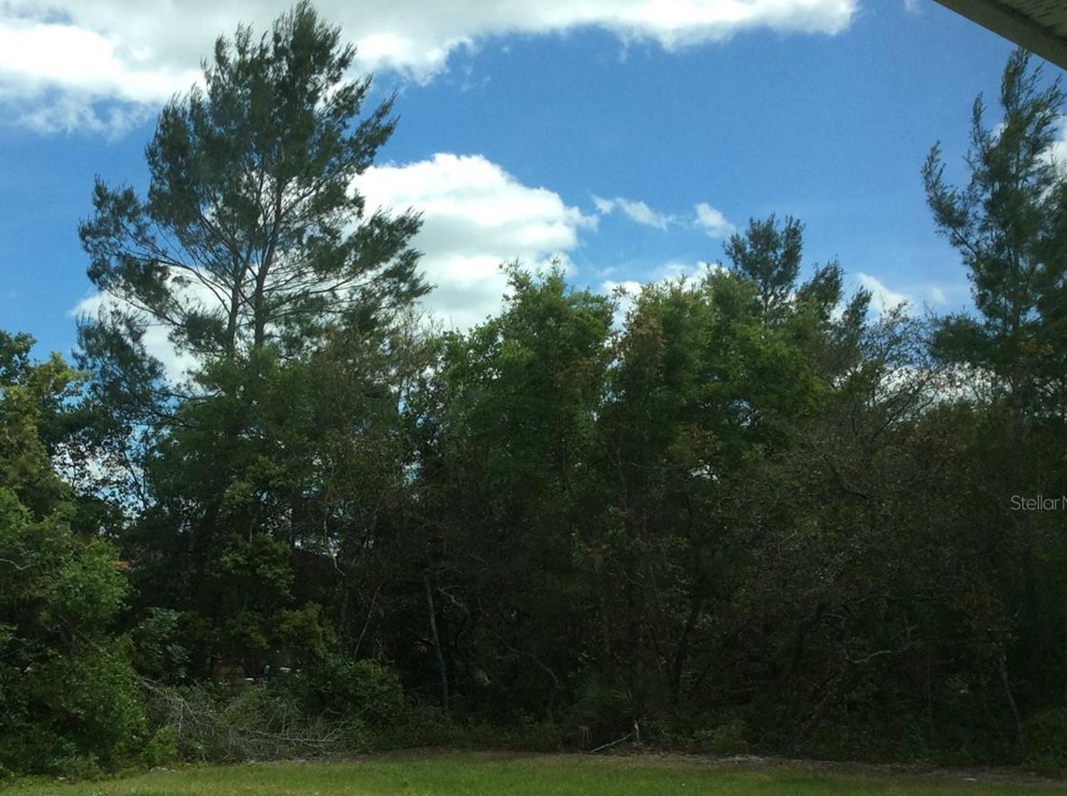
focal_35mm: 45
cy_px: 503
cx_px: 349
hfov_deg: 41.6
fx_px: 1384
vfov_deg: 31.9
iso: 32
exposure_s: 1/867
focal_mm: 3.3
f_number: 2.4
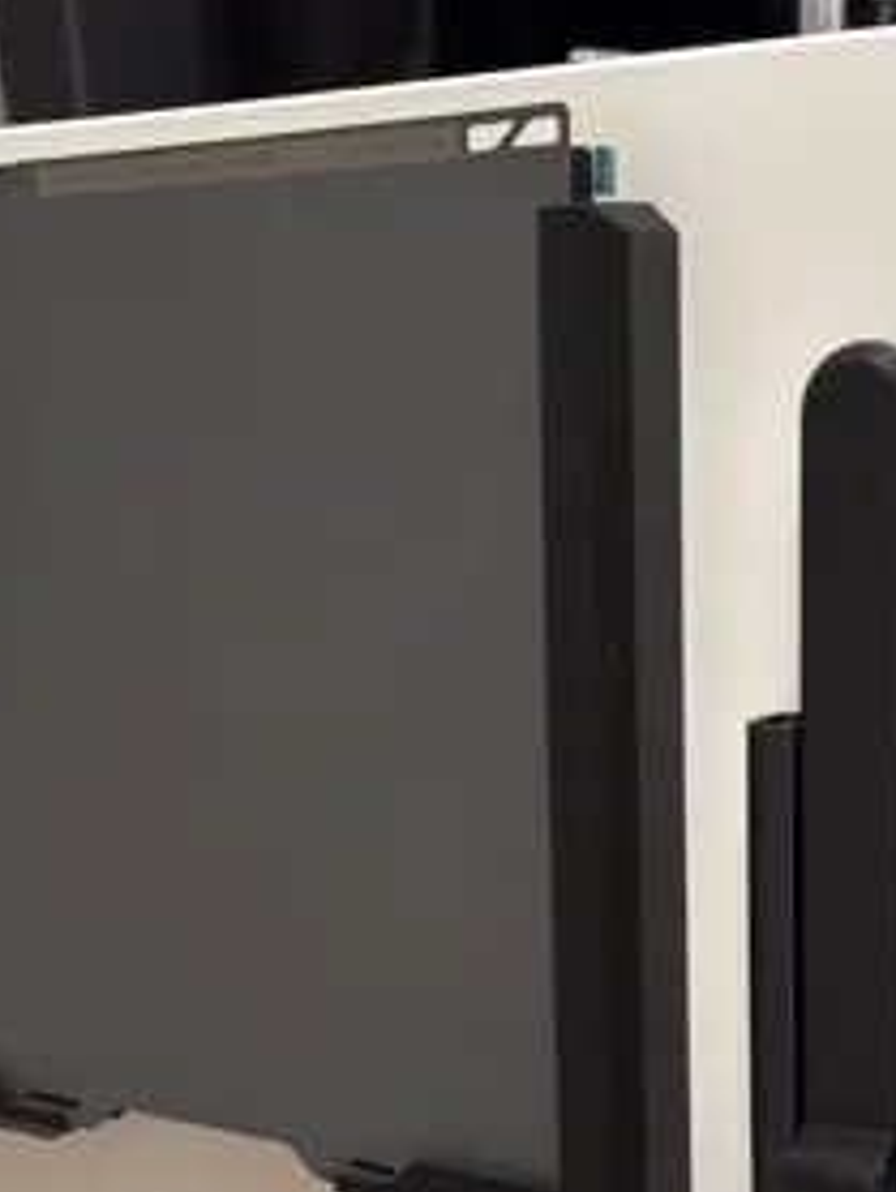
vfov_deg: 27.9
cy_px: 815
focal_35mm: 69
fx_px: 2378
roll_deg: +1.6
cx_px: 283
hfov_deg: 21.2
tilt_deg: -11.3
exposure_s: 1/40
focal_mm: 6.76
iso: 500
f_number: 1.78
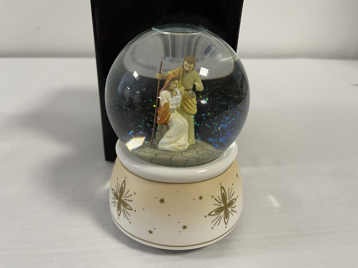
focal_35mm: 25
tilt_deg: -24.5
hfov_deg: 69.4
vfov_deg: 54.9
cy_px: 134
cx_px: 179
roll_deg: -2.5
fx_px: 259
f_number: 1.6
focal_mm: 5.1
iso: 80
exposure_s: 1/50
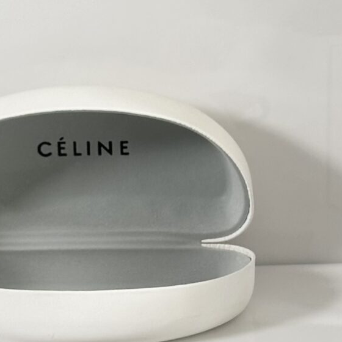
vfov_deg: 9.0
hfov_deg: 9.0
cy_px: 332
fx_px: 2168
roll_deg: +1.2
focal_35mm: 194
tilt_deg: -25.6
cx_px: 190
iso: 80
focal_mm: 6.86
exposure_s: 1/114
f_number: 1.78
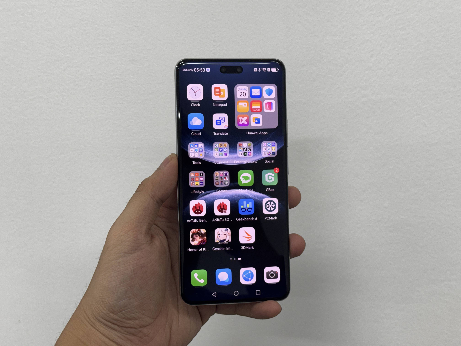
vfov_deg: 30.3
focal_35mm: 48
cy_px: 173
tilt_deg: -12.4
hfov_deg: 39.7
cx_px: 230
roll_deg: +3.5
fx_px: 639
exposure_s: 1/60
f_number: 1.78
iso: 64
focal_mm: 6.76
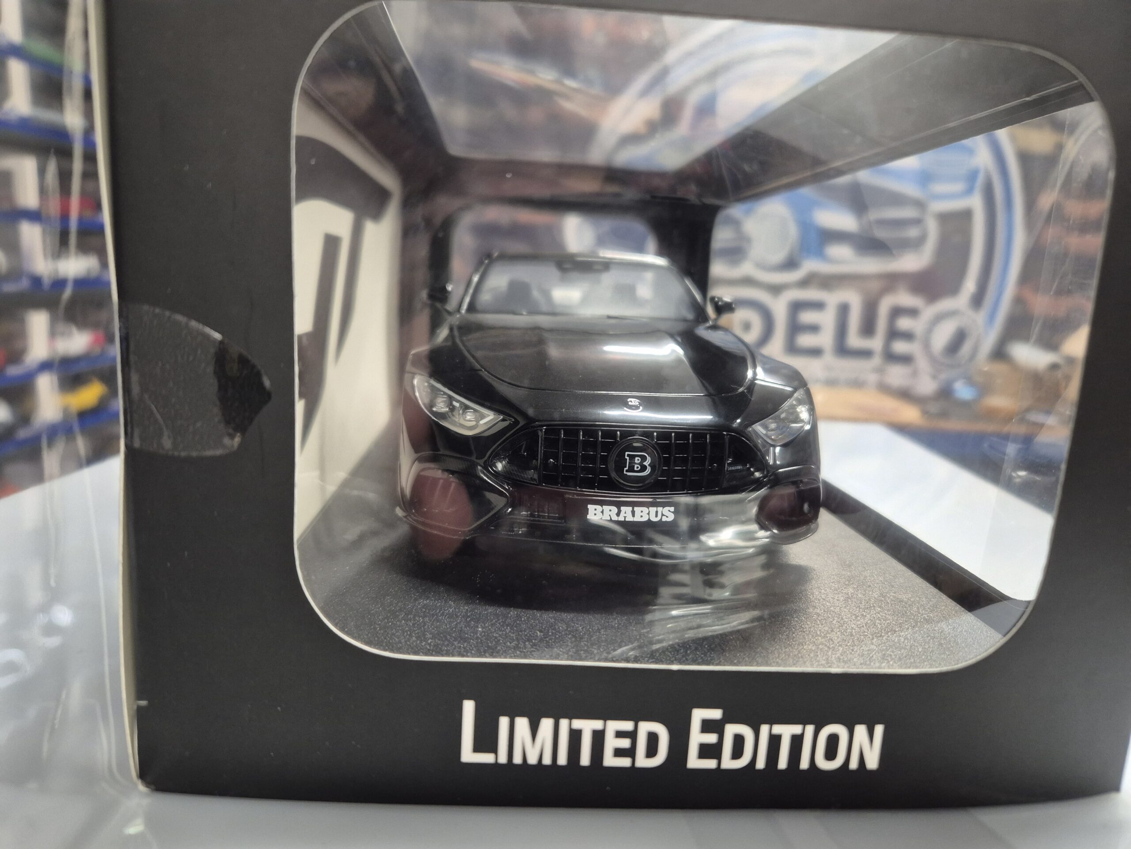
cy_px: 424
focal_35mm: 23
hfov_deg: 73.9
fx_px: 751
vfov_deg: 58.9
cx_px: 566
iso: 400
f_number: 1.8
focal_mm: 5.4
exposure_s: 1/100
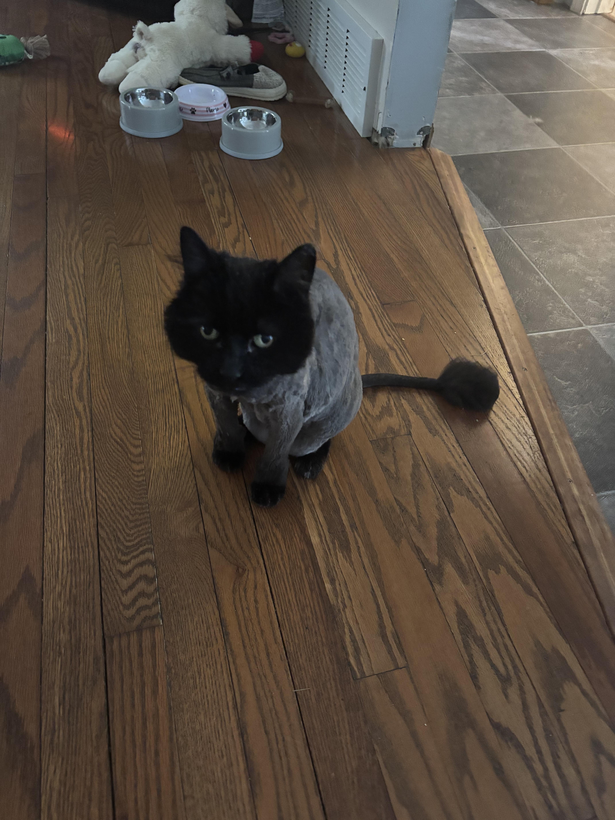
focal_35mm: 26
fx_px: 616
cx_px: 308
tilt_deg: -48.1
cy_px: 410
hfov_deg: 53.1
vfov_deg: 67.3
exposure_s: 1/30
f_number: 1.6
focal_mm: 5.96
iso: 1000
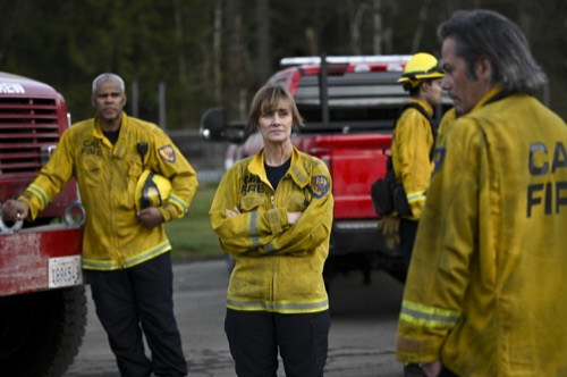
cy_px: 188
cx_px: 284
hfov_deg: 21.5
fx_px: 1494
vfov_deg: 14.4
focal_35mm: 95
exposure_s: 1/1600
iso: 800
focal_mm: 95
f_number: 2.8
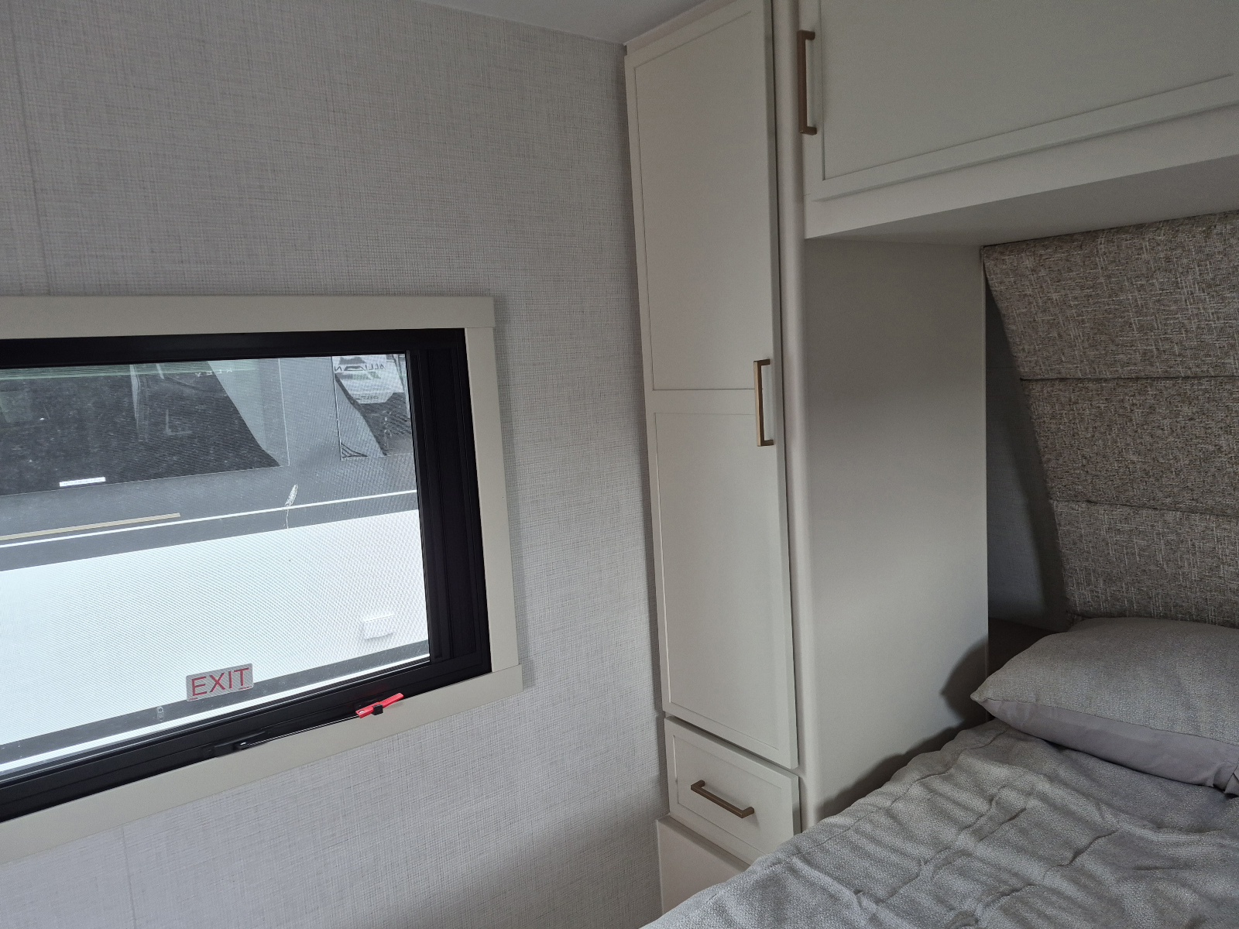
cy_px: 464
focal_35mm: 23
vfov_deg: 58.9
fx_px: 823
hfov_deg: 73.9
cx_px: 620
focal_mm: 5.4
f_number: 1.8
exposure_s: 1/120
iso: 160
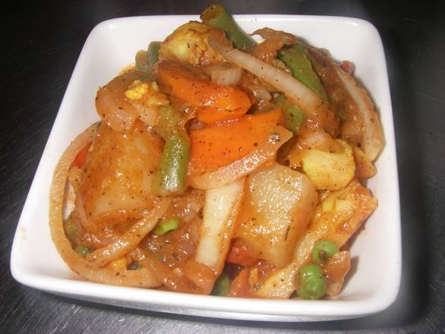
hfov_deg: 49.0
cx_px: 222
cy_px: 167
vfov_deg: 37.7
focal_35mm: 38
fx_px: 489
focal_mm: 6.3
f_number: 6.6
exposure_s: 1/40
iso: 64
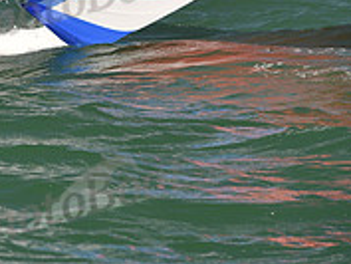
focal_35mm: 384
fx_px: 3896
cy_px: -80
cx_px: -141
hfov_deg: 5.1
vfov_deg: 3.9
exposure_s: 1/800
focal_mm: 122
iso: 250
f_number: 5
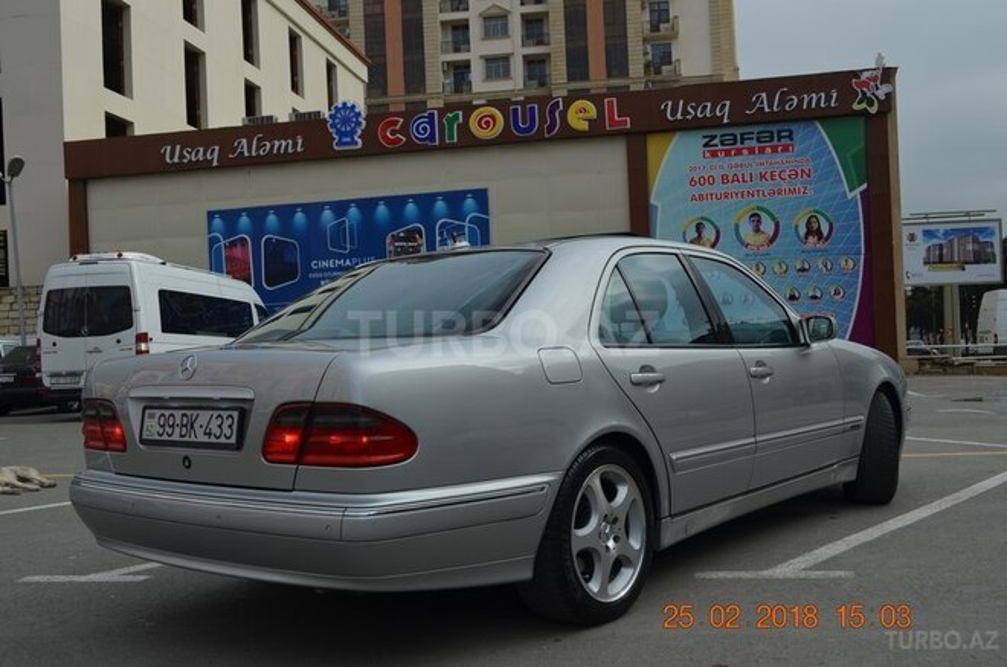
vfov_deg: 36.7
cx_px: 504
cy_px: 334
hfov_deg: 53.2
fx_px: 1005
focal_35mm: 36
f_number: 8
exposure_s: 1/250
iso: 100
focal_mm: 24
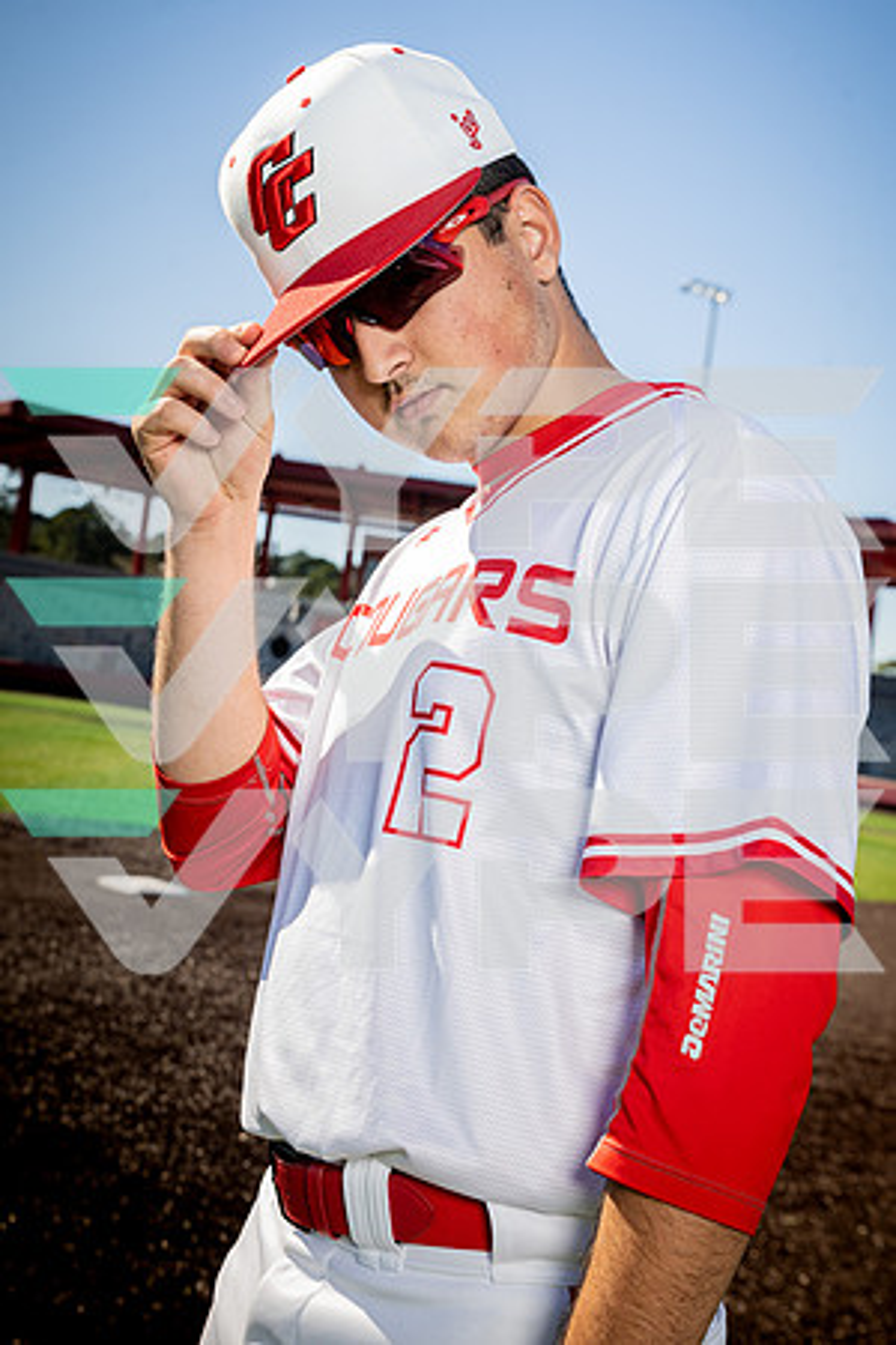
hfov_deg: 26.0
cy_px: 672
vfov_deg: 38.2
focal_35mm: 52
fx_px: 1941
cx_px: 448
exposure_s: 1/250
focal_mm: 52
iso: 125
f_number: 8
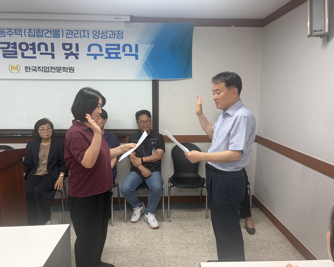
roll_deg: +0.0
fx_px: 277
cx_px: 169
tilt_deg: -7.2
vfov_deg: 51.5
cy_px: 136
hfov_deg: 62.2
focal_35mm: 28
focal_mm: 5.96
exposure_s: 1/60
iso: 64
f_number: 1.6
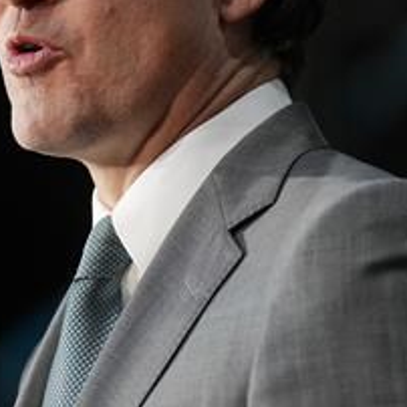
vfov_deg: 4.1
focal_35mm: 424
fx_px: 5640
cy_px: 106
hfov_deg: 4.1
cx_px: 44
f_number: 2.8
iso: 2500
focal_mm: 155
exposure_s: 1/800
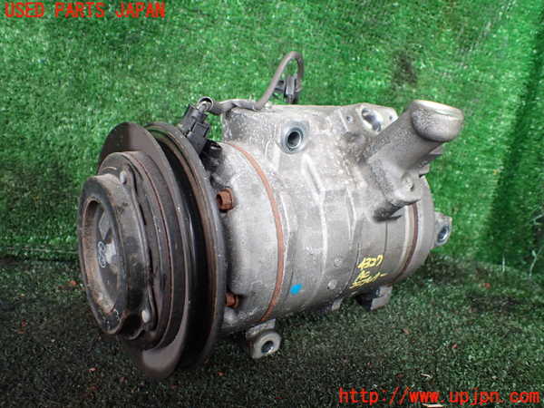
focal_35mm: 30
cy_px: 204
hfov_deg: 60.0
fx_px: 471
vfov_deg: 46.8
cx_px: 272
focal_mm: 5.4
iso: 320
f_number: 2.3
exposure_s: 1/125
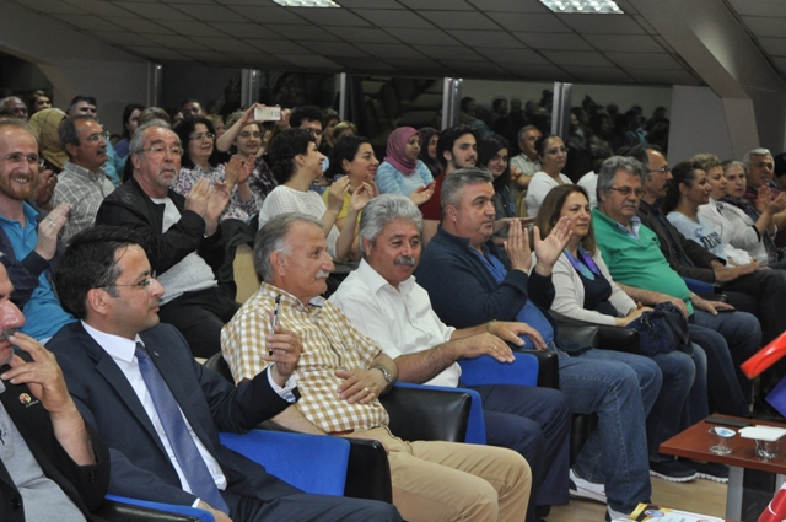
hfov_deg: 29.3
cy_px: 261
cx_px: 393
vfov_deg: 19.7
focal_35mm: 69
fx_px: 1505
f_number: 4.5
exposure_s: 1/60
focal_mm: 46
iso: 800
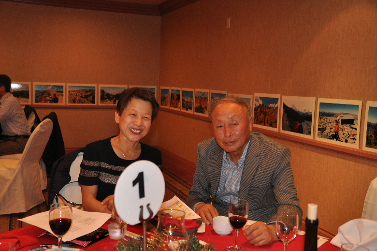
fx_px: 424
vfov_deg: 33.0
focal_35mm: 40
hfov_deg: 48.0
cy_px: 126
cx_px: 188
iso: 800
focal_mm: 27
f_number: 4
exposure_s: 1/60
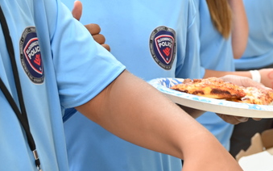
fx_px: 938
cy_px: 24
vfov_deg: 10.4
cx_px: 280
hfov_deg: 16.2
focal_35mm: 126
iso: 800
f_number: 4
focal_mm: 41
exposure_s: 1/60
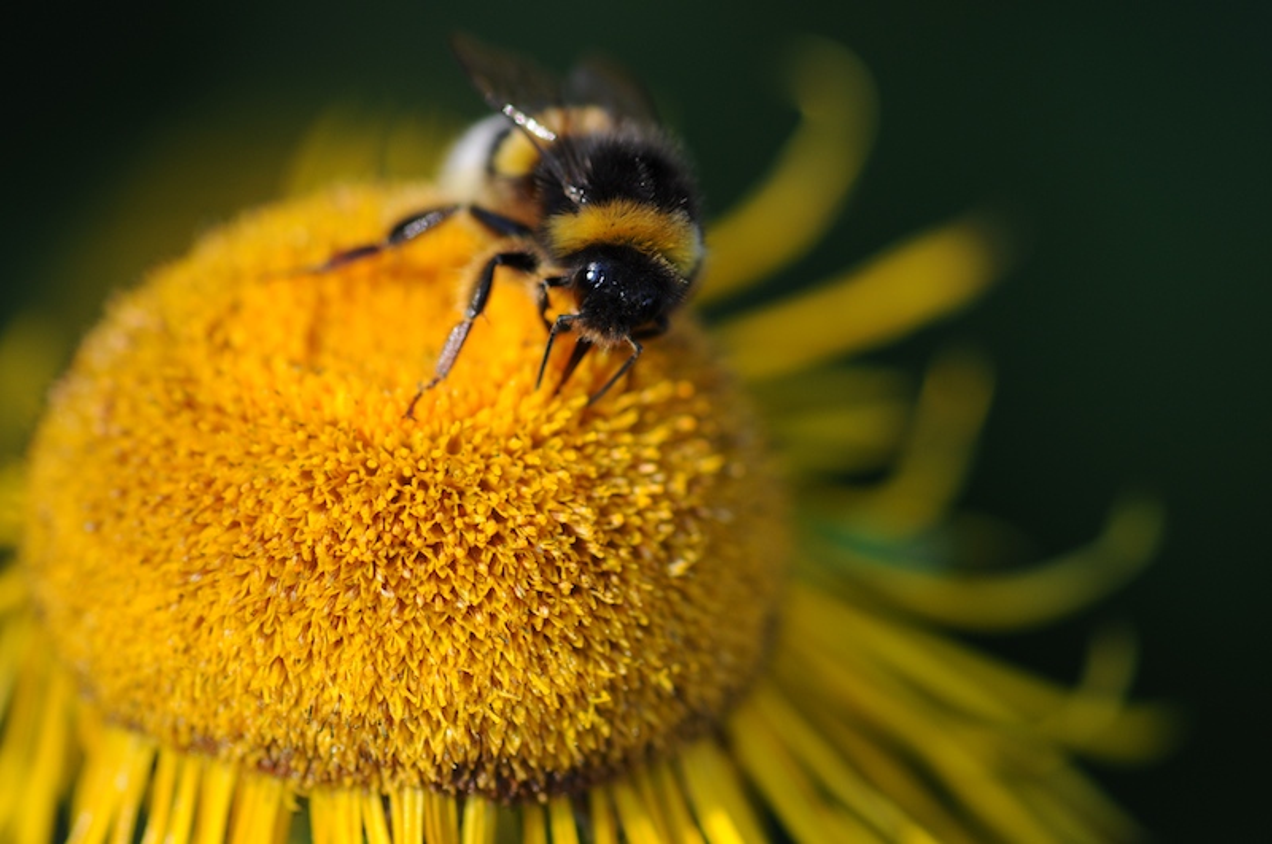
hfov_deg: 13.1
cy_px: 422
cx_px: 636
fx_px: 5557
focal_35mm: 158
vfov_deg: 8.7
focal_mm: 105
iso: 200
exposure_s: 1/250
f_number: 3.5
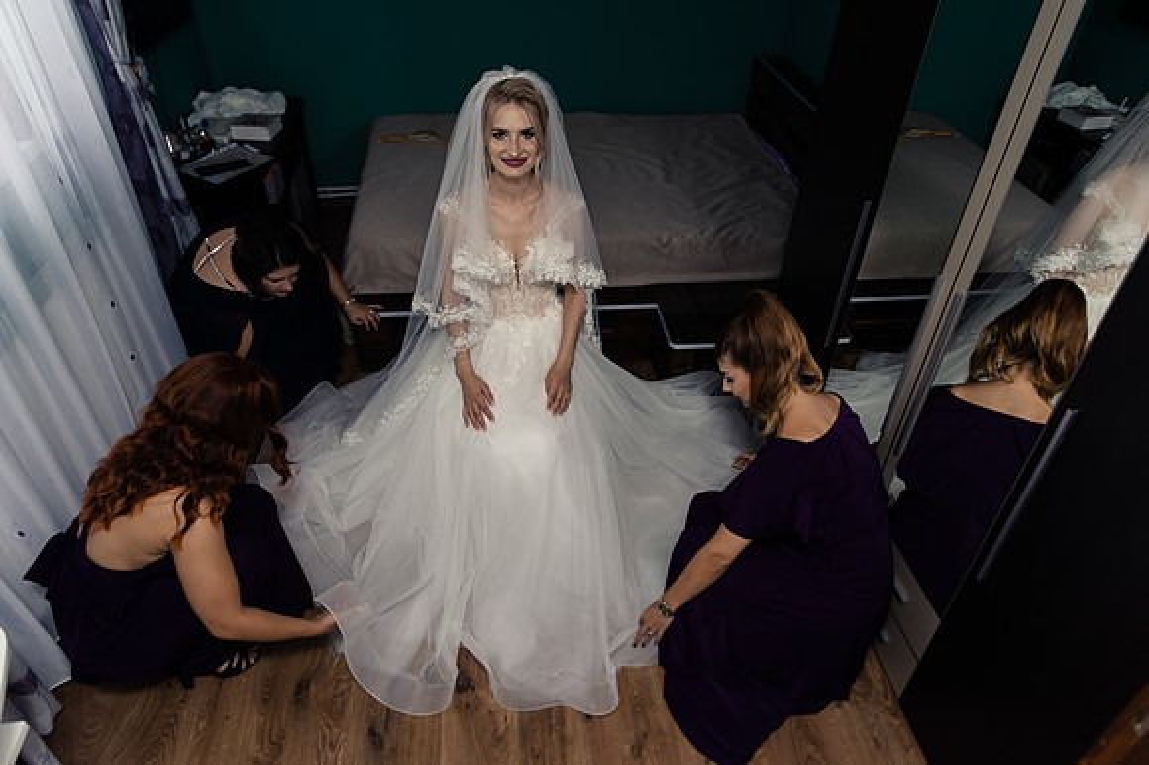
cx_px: 574
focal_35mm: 24
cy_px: 382
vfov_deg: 53.1
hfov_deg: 73.8
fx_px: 766
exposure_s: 1/125
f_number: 3.2
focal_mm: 24
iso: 250
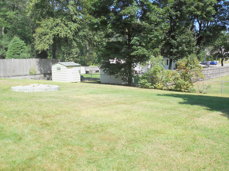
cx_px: 114
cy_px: 86
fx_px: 232
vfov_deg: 40.7
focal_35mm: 35
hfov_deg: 52.6
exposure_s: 1/500
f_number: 3.7
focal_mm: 6.3
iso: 125
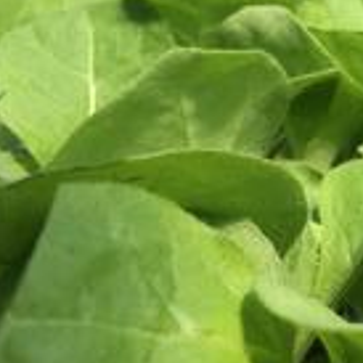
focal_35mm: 75
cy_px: 154
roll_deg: -0.9
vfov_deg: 23.0
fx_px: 890
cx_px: 435
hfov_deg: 21.4
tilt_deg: -17.4
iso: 32
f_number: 2.2
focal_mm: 4.15
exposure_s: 1/1244
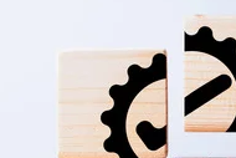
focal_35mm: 208
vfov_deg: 6.6
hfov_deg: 9.9
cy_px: 125
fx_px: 1365
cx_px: 58
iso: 100
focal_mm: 90
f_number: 2.8
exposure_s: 1/160
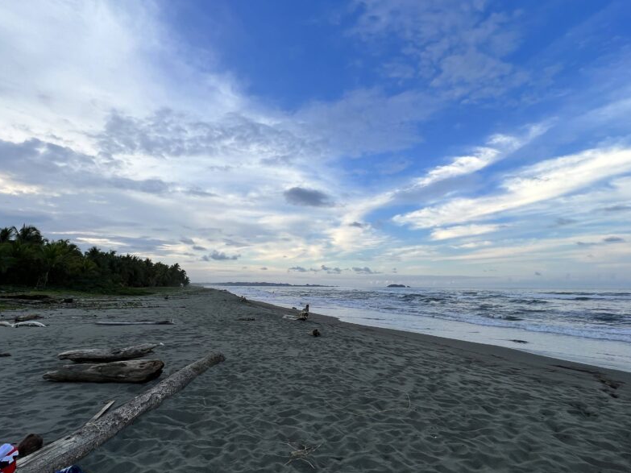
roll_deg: -0.4
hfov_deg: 90.8
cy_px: 219
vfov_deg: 74.6
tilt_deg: +11.2
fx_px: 310
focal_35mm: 17
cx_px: 289
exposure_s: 1/435
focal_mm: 1.57
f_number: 1.8
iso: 32
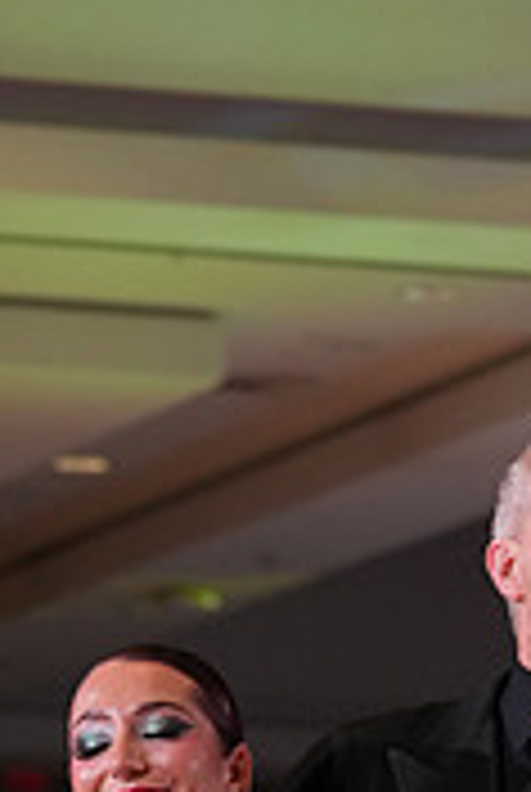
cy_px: 1215
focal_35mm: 342
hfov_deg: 4.0
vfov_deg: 5.9
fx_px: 7537
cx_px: 313
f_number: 4
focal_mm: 104
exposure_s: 1/500
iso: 2000
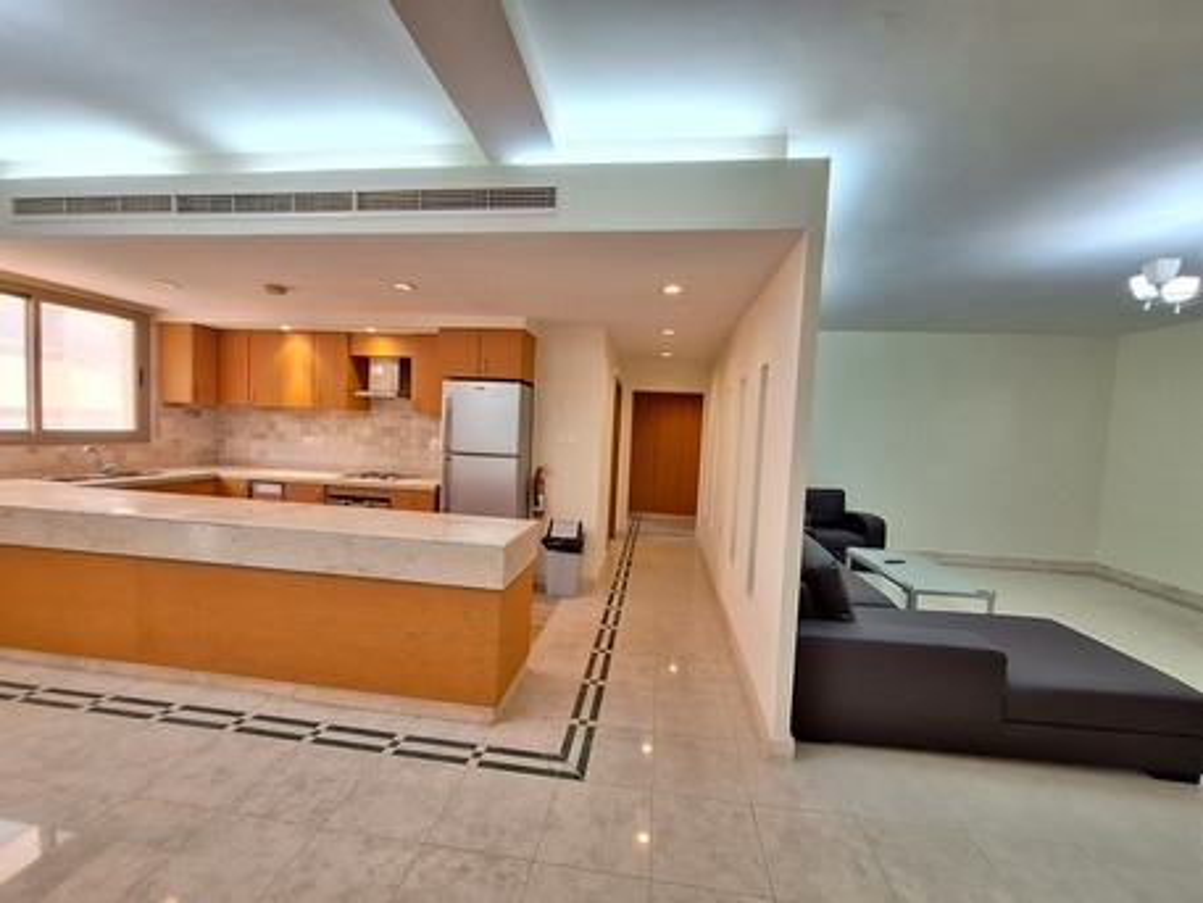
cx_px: 602
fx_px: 452
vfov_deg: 89.9
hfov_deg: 106.2
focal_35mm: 13
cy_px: 452
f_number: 2.2
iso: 200
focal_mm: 1.74
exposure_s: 1/25
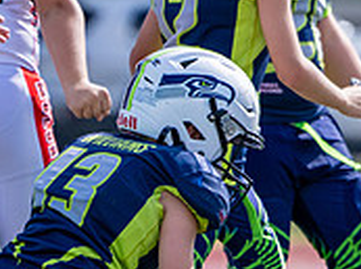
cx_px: 608
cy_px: 91
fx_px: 11718
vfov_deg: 1.3
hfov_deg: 1.8
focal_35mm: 1126
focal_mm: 300
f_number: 5.6
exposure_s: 1/2500
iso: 640
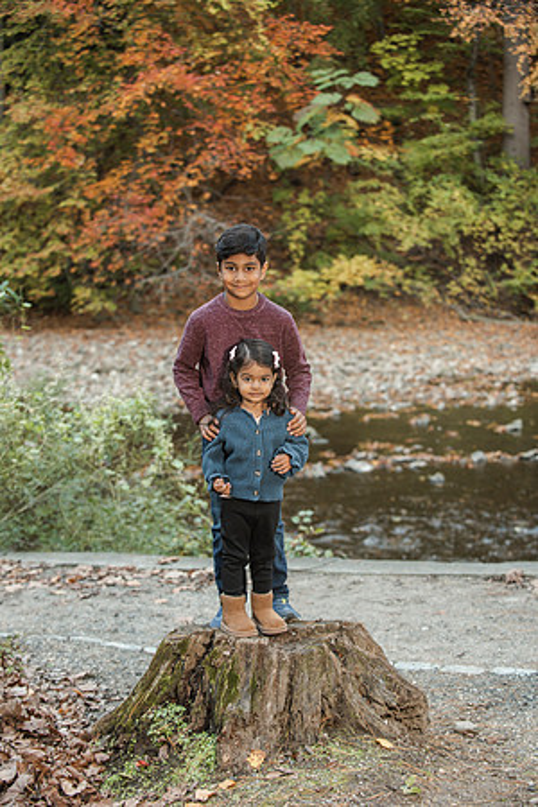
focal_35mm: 70
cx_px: 269
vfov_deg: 28.8
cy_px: 404
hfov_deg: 19.5
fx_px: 1569
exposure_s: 1/125
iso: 500
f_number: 4
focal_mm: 70
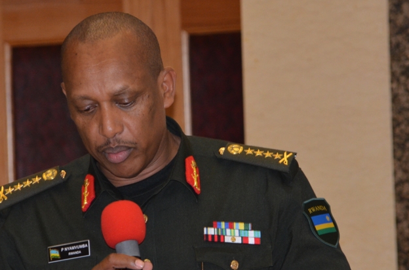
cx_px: 199
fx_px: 5042
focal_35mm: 445
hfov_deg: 4.6
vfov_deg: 3.1
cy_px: 120
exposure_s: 1/60
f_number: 6
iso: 800
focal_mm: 185
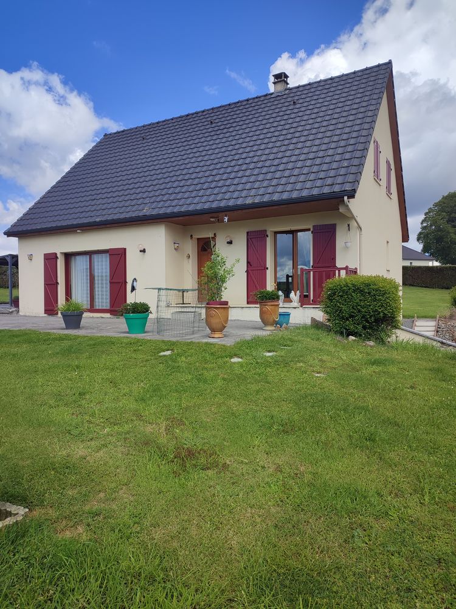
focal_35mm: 24
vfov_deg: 71.6
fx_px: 422
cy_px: 304
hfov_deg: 56.8
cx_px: 228
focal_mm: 5.89
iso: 50
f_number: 1.89
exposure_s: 1/1014
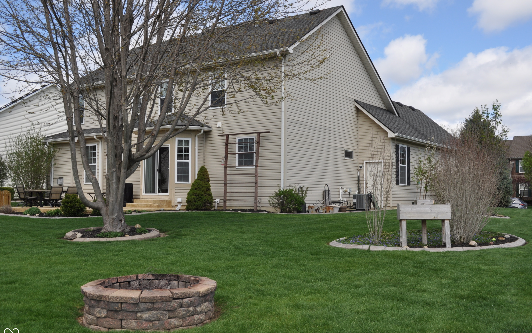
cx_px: 265
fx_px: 536
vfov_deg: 34.4
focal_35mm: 37
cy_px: 165
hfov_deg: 52.7
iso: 200
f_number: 11
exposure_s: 1/200
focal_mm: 24
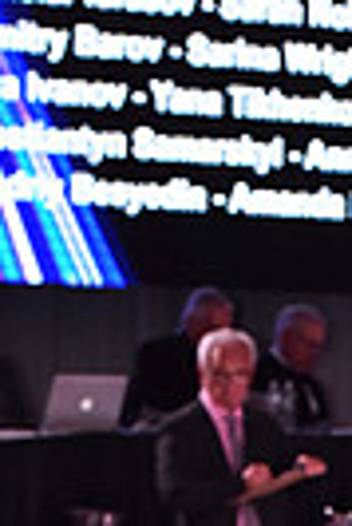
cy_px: 1056
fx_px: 5090
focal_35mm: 348
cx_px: 560
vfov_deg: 5.8
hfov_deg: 3.9
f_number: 6.3
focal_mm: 80
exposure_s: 1/250
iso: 2500
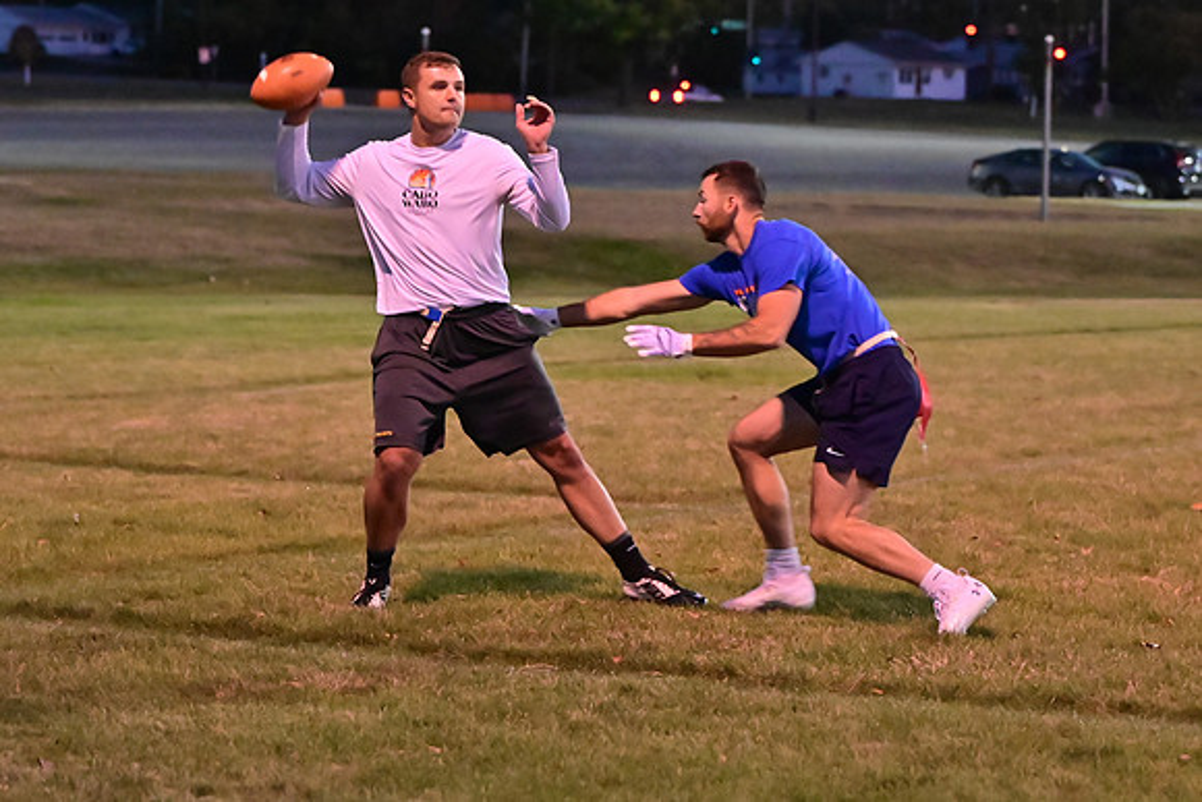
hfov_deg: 15.2
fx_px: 4508
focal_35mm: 135
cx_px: 601
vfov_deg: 10.2
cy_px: 401
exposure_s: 1/500
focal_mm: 90
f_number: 4
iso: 6400
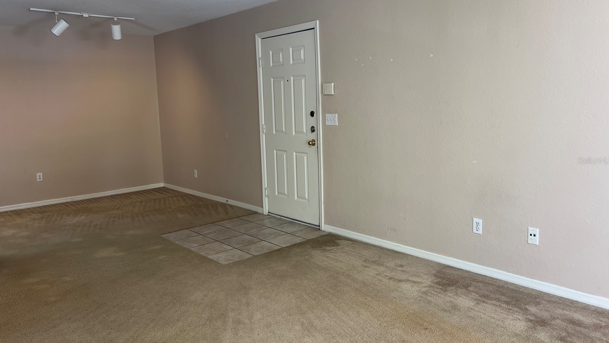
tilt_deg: -7.6
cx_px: 303
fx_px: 468
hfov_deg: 66.1
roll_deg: +1.0
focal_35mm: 29
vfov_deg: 40.2
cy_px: 160
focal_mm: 5.7
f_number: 1.5
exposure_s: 1/60
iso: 64
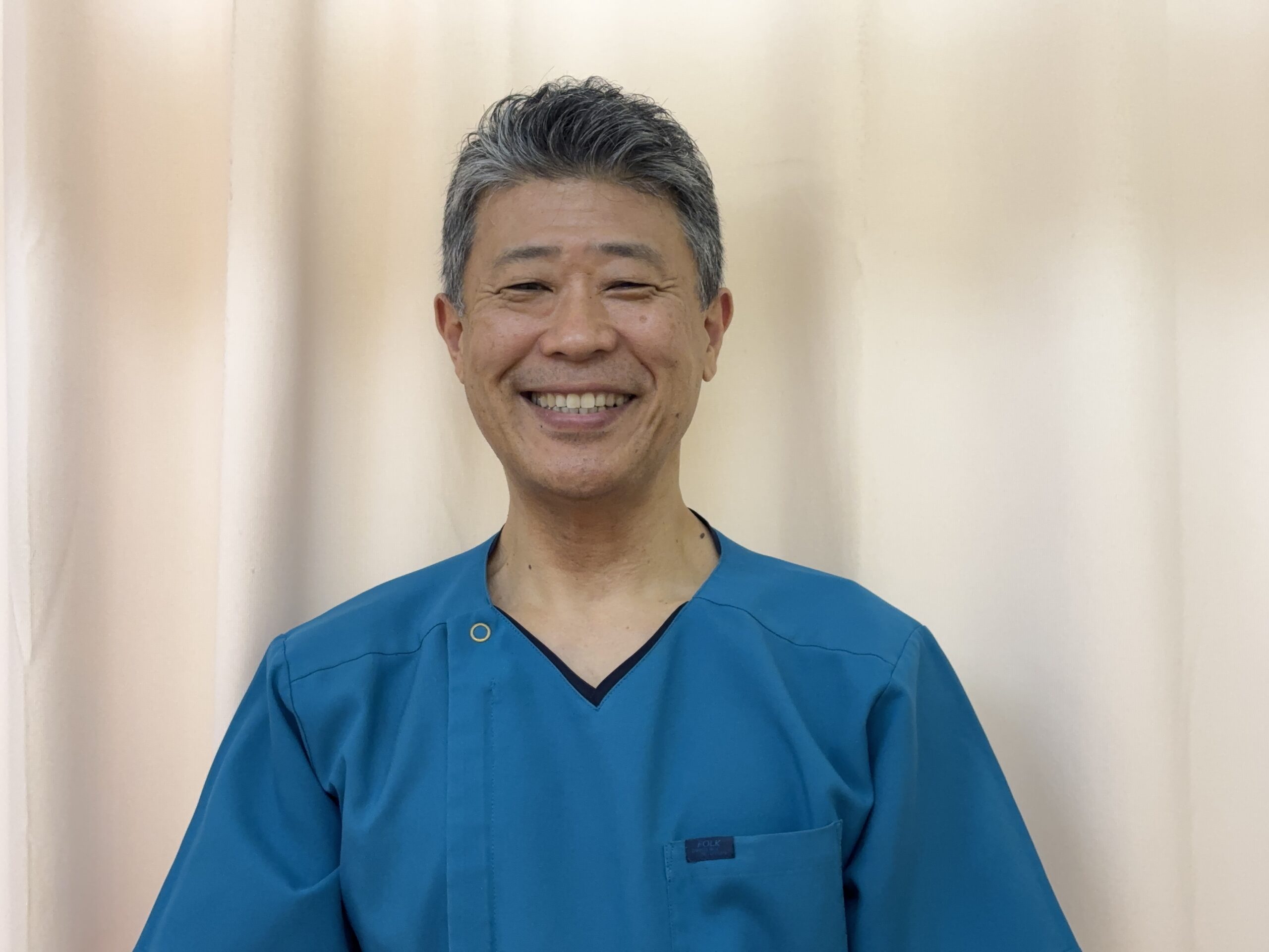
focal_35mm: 52
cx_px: 634
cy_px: 476
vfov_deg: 28.0
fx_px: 1906
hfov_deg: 36.8
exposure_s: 1/60
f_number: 1.6
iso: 125
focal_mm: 5.96
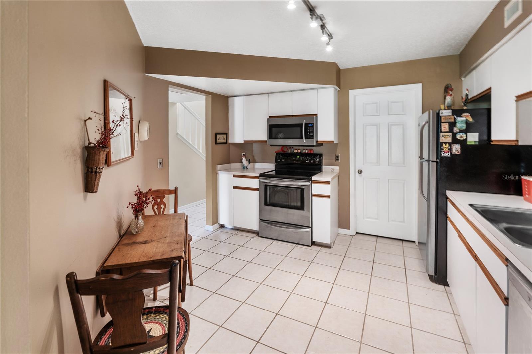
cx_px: 266
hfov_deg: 96.7
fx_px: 236
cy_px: 177
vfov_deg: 73.7
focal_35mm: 16
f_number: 7.1
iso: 160
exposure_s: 1/2
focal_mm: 16
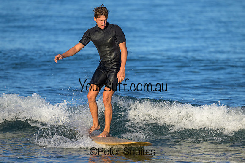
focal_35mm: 800
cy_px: 82
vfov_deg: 1.7
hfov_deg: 2.6
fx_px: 5445
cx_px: 122
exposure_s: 1/1000
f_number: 6.3
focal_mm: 800
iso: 180
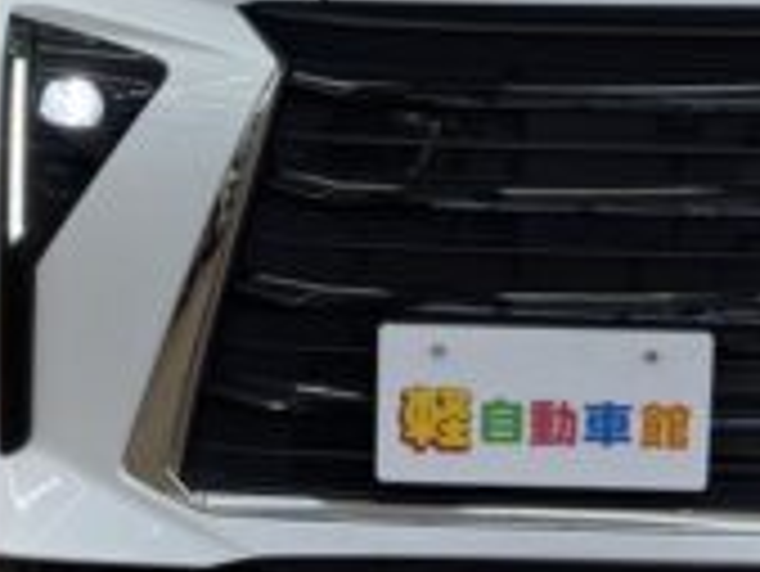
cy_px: -16
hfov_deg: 17.9
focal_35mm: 108
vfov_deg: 13.5
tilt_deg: -5.9
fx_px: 2373
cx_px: 76
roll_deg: +1.2
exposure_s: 1/100
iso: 32
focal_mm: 5.96
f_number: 1.6
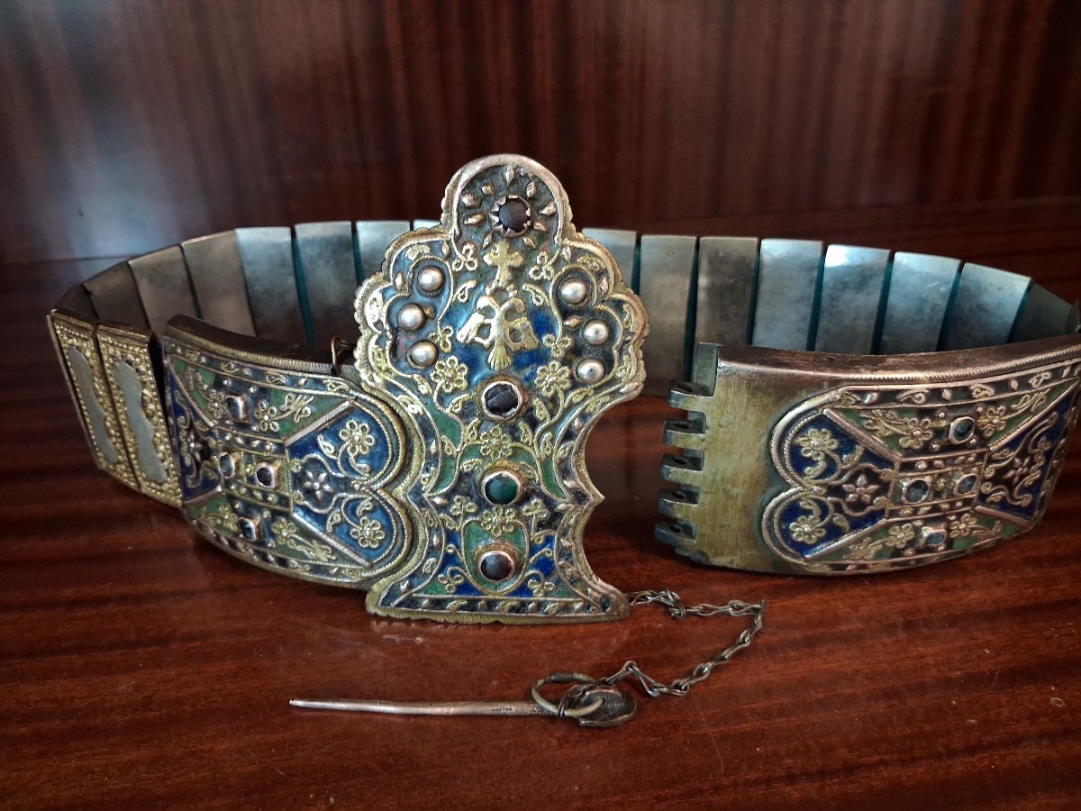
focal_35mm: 27
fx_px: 843
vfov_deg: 51.4
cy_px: 406
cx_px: 540
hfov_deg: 65.3
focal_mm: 4
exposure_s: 1/25
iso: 640
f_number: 1.8
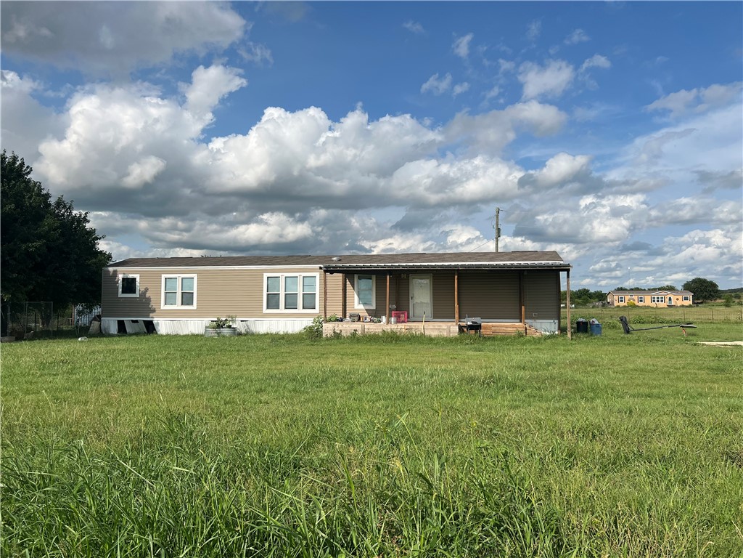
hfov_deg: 67.3
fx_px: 558
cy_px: 279
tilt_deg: +2.0
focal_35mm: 26
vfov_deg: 53.1
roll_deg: +0.9
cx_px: 372
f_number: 1.5
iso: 50
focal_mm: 5.7
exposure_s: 1/6579
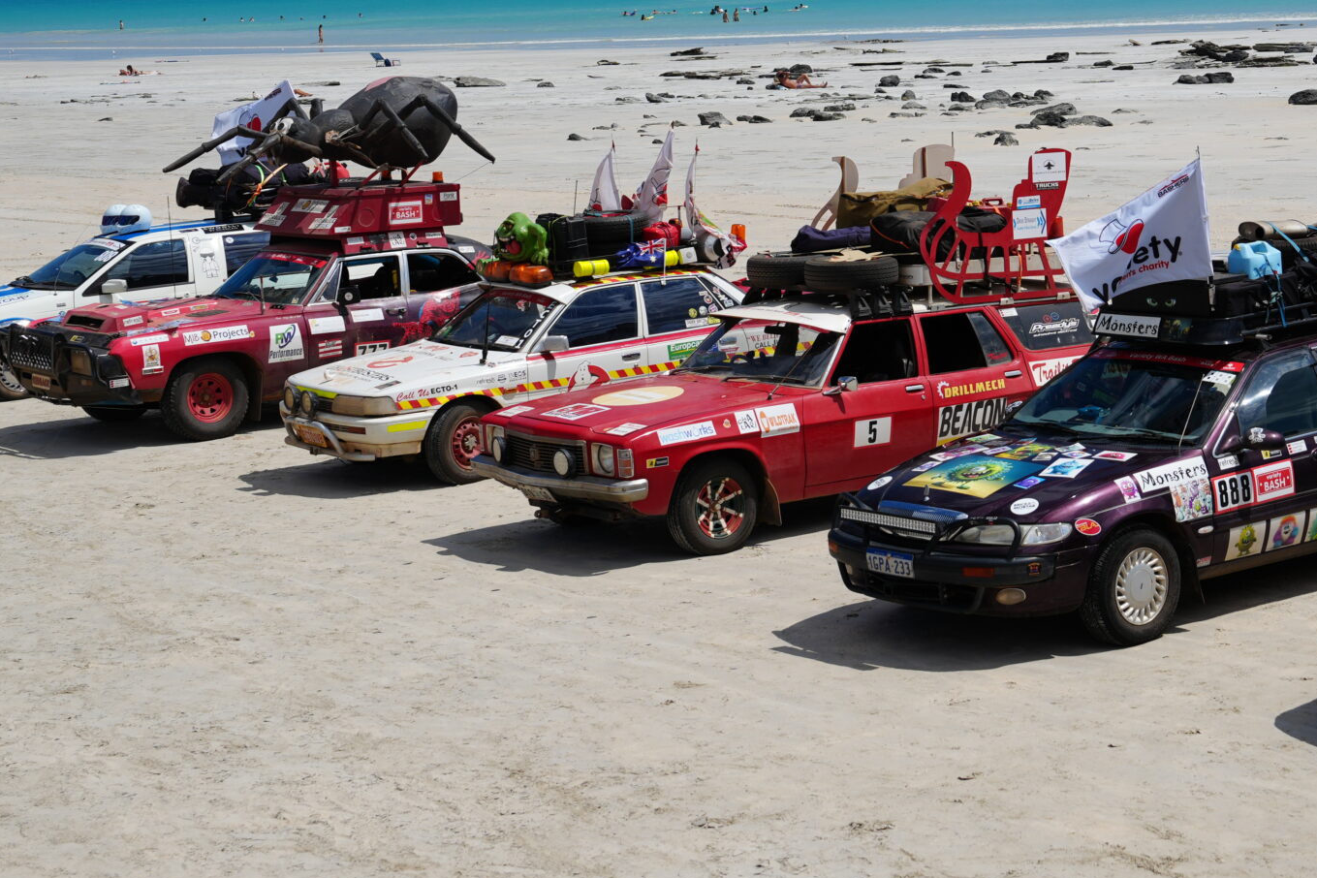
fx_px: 2963
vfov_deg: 16.7
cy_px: 153
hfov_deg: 24.8
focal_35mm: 81
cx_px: 944
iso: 100
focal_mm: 43
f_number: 5.6
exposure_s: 1/1600
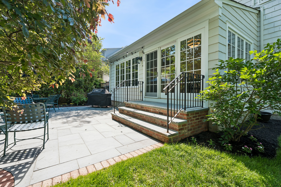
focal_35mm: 16
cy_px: 94
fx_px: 125
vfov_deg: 73.7
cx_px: 140
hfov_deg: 96.7
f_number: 7.1
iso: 100
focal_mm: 16
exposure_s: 1/30
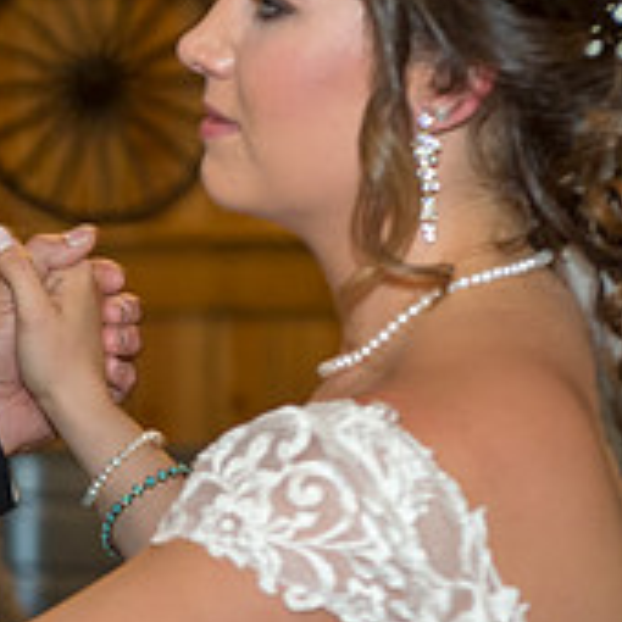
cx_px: -161
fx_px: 4350
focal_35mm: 214
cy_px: 433
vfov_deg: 8.2
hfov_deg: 8.1
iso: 1600
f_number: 4
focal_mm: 62
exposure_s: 1/125
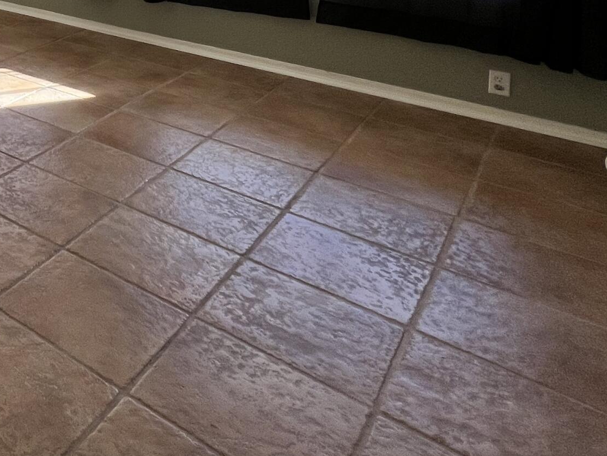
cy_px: -119
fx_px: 614
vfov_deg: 32.1
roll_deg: +1.2
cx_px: -184
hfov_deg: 35.5
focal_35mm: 35
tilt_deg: -3.9
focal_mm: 1.57
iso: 50
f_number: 1.8
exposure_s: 1/120
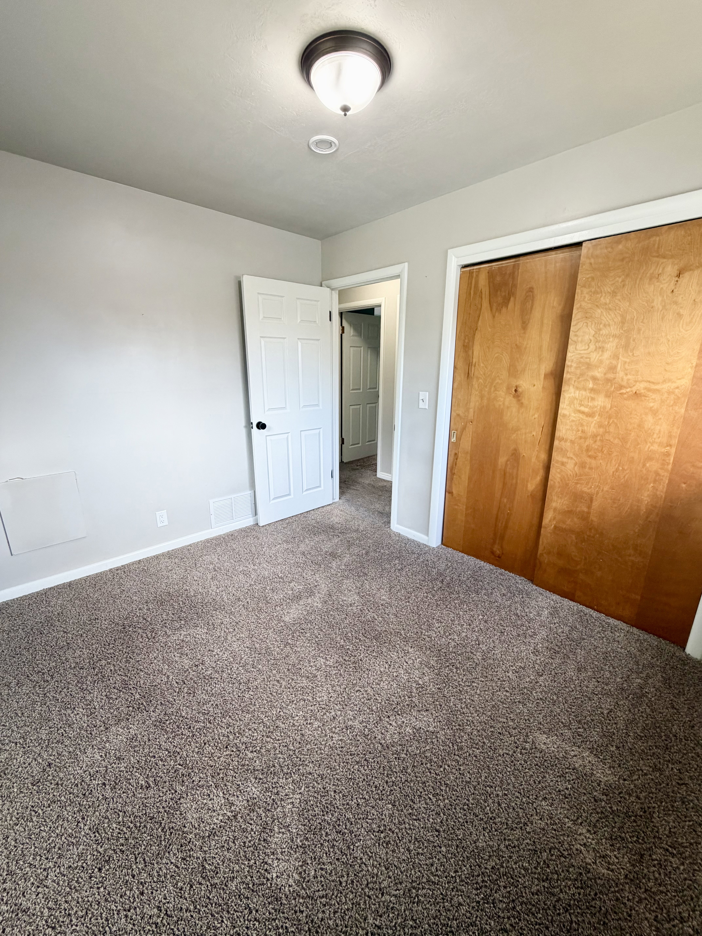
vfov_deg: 102.1
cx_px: 351
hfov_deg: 85.7
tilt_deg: -15.1
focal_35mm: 14
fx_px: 379
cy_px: 468
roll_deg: -0.5
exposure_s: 1/120
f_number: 2.2
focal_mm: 2.22
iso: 250
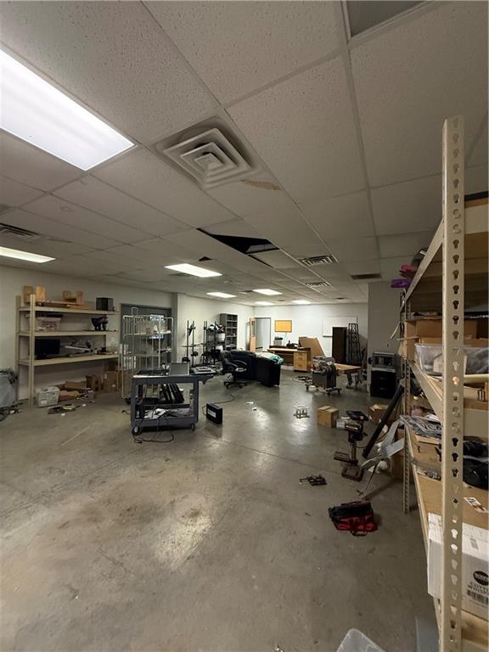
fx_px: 264
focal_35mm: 14
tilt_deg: +1.4
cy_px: 326
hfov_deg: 85.7
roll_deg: -1.4
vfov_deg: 102.1
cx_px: 244
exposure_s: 1/60
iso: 500
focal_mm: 2.22
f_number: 2.2
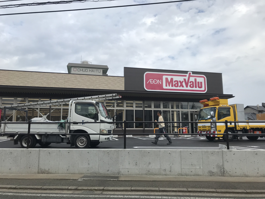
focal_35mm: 28
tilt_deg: +8.6
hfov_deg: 63.4
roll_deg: -2.1
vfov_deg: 49.7
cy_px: 100
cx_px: 132
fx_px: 214
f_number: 1.8
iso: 20
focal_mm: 3.99
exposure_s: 1/2740
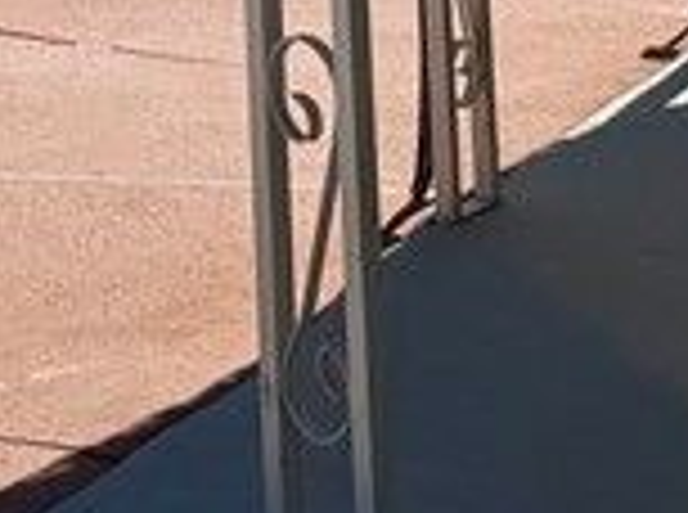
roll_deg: +0.3
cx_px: -872
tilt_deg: +7.9
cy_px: -1130
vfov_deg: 7.7
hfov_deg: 10.8
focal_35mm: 161
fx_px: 3192
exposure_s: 1/8130
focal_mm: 6.76
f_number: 1.78
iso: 80
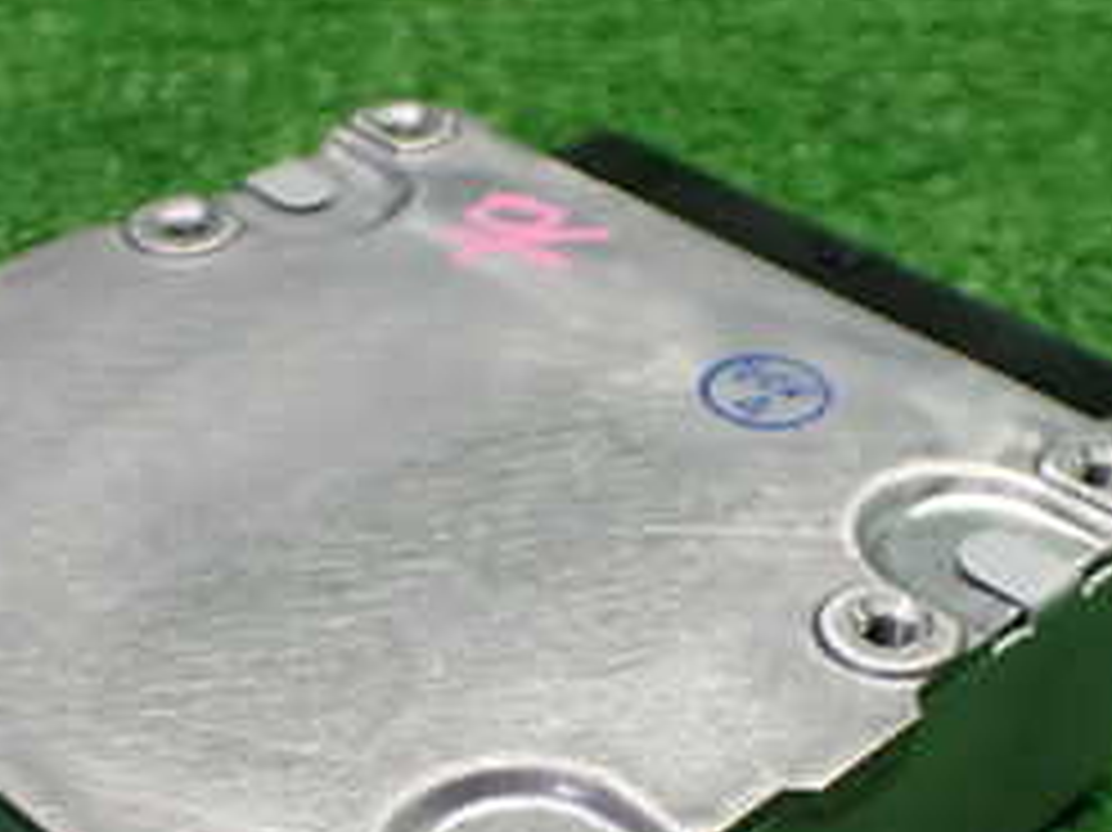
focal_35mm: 73
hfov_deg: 26.6
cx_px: 446
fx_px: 2344
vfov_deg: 19.9
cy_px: 688
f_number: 2.3
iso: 400
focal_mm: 5.4
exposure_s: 1/125
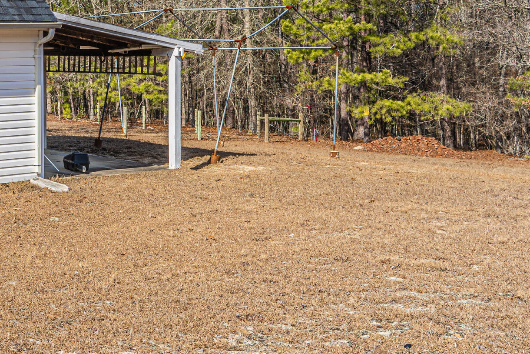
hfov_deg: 30.1
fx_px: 869
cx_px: -66
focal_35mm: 59
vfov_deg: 22.6
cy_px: 57
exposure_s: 1/125
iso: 50
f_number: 9
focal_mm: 24
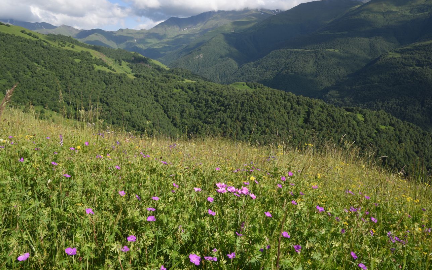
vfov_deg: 39.4
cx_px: 218
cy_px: 140
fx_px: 377
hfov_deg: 59.7
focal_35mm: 32
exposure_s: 1/125
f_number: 16
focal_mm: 31
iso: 200
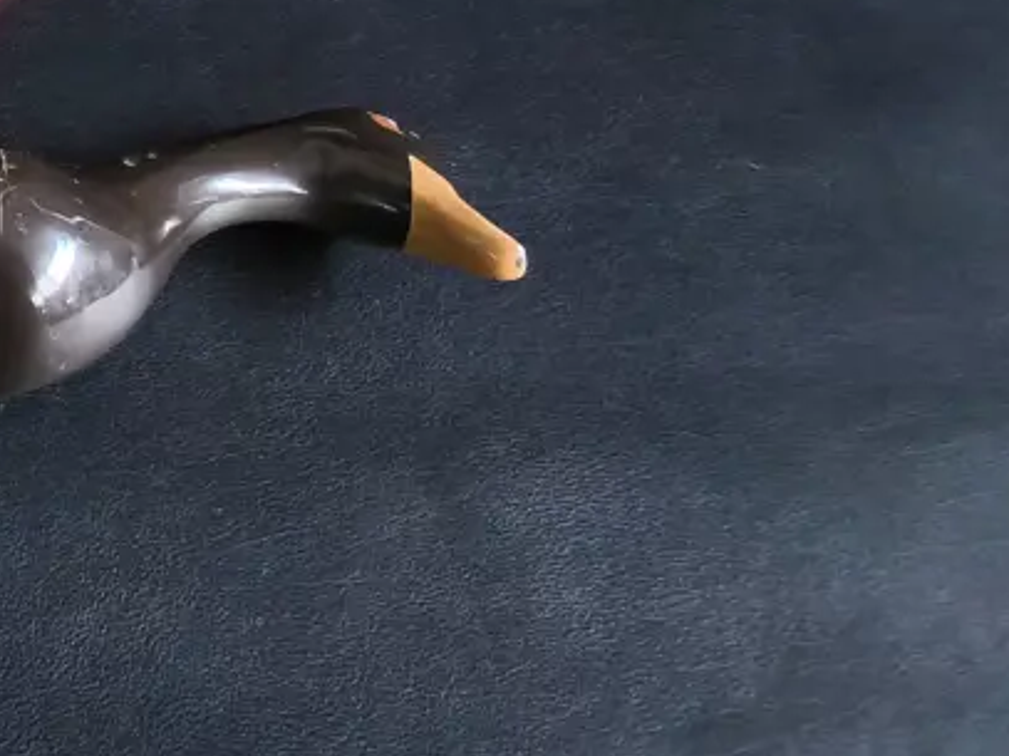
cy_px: -136
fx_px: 1982
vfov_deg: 20.3
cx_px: -248
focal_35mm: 68
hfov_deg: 25.3
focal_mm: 2.87
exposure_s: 1/120
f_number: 2
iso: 320
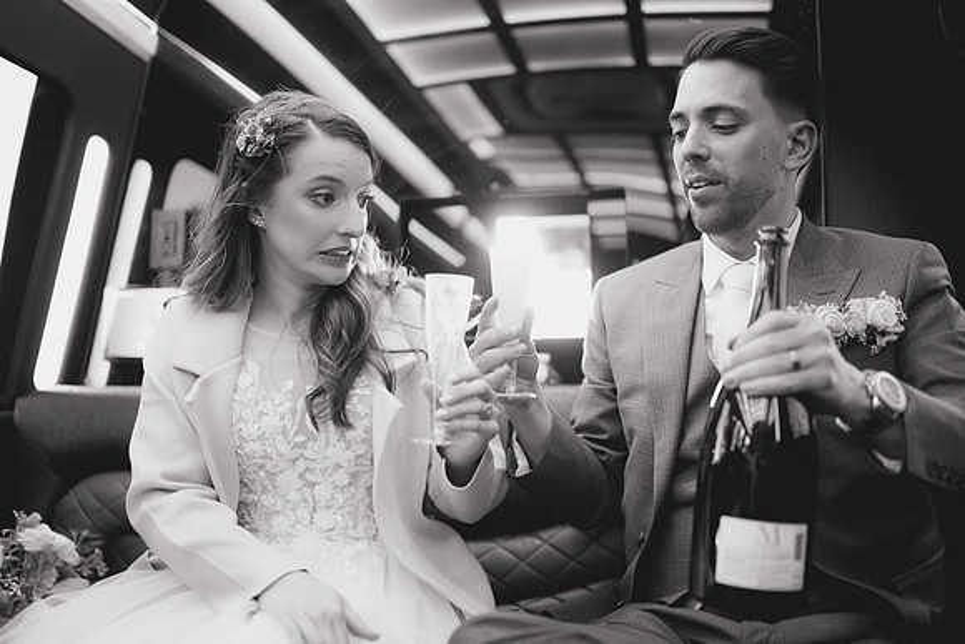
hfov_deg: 53.4
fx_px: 959
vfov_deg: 37.1
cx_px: 482
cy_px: 322
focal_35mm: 36
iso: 4000
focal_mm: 35
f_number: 1.4
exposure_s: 1/320
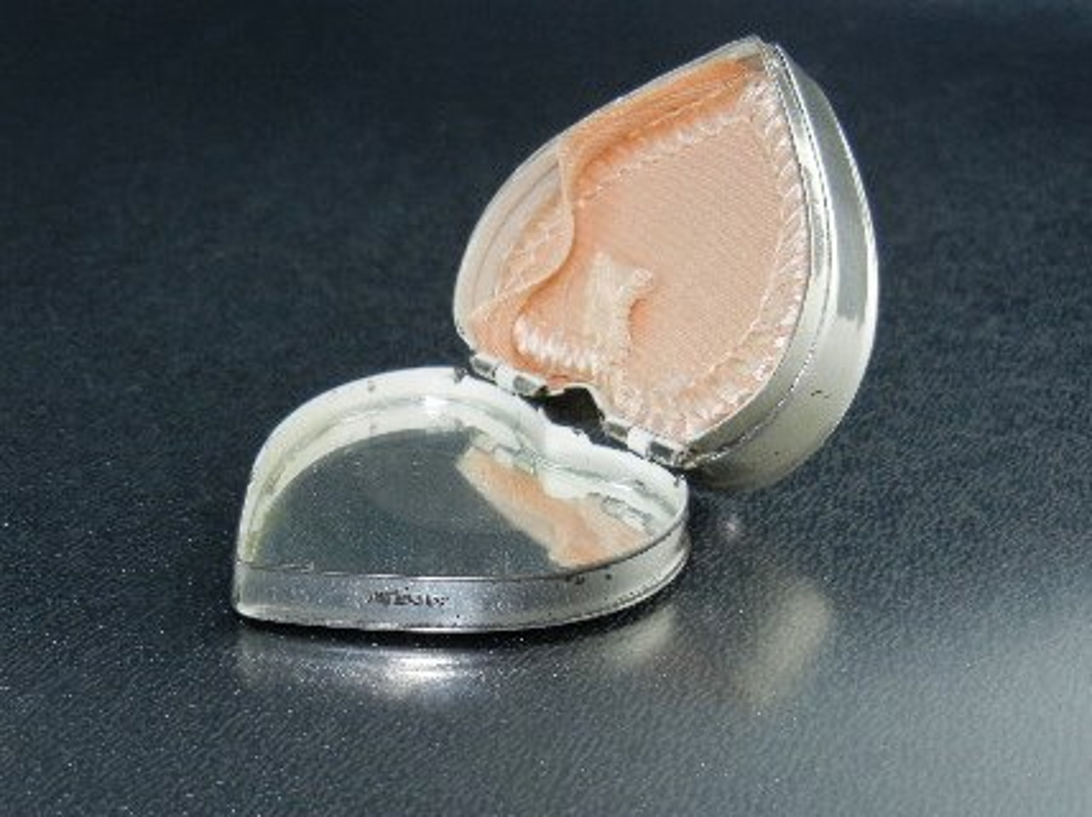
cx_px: 546
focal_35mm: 45
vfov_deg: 32.1
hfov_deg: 42.1
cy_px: 408
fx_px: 1418
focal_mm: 8.1
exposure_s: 1/30
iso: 200
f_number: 3.8
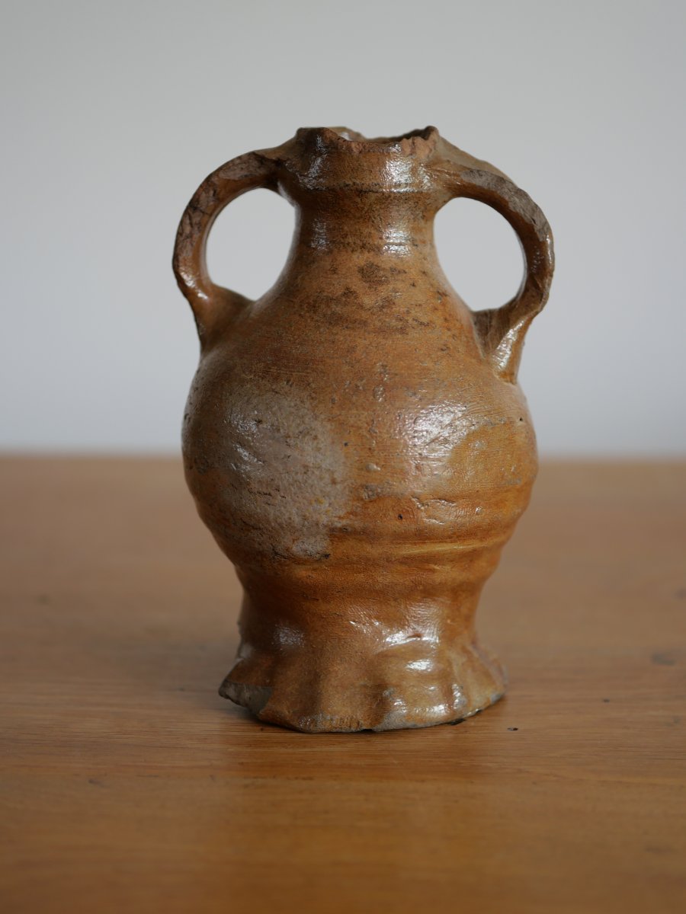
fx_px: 1585
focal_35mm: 60
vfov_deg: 32.2
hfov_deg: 24.4
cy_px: 457
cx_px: 343
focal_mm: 30
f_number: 2.8
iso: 200
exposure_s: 1/80
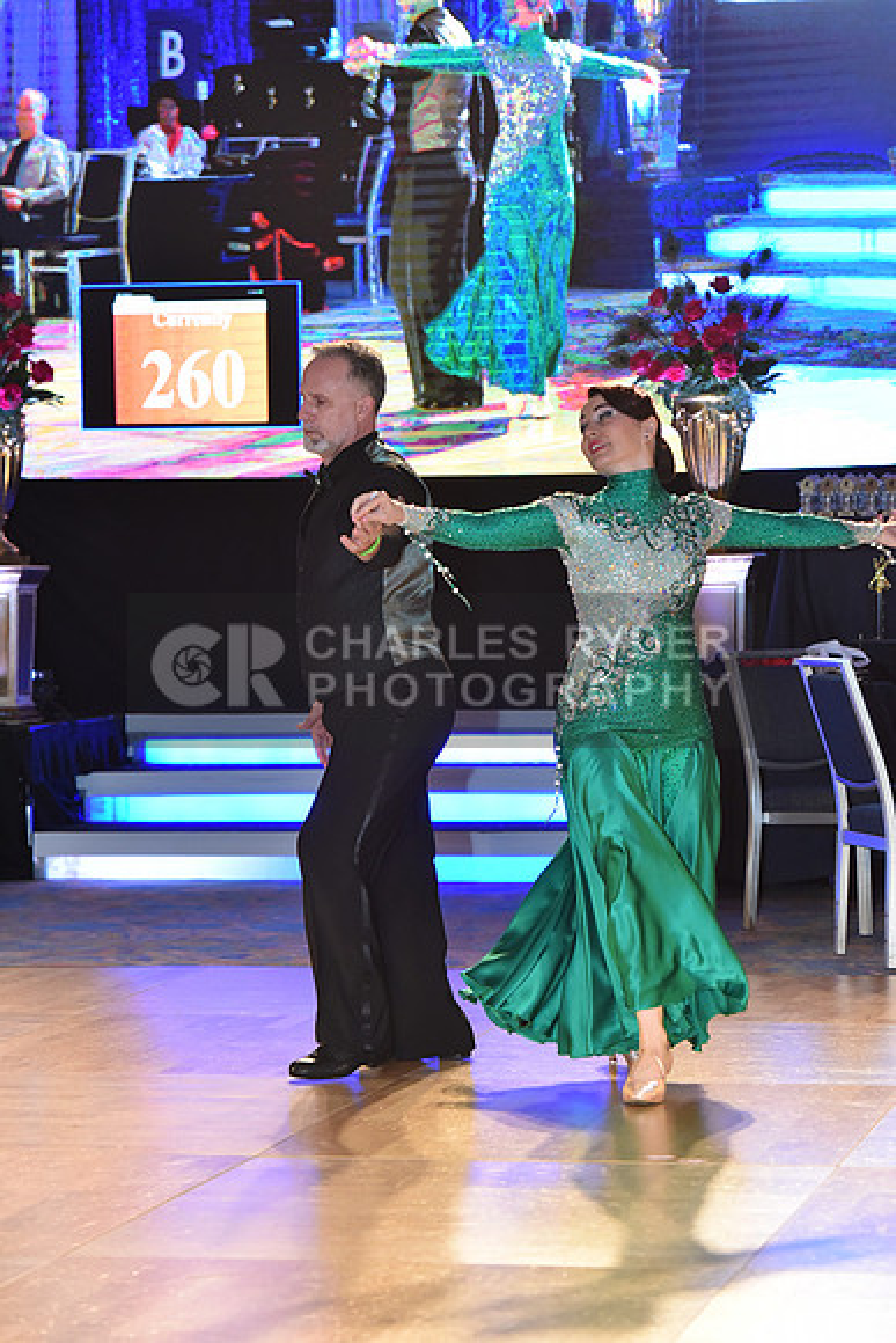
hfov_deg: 12.2
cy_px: 672
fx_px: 4179
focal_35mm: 112
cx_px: 448
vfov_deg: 18.3
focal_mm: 112
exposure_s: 1/250
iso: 2000
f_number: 5
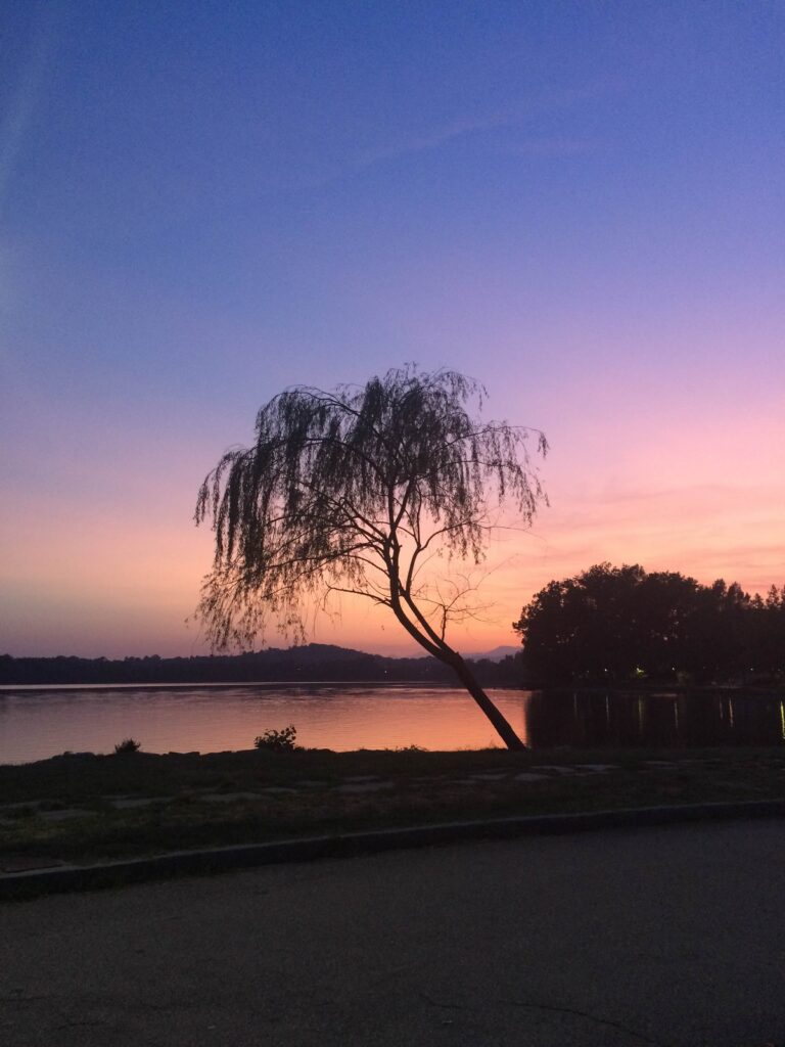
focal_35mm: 29
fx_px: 877
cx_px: 392
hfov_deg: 48.2
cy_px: 524
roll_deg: +1.5
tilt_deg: +10.4
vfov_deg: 61.7
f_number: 2.2
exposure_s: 1/33
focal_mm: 4.15
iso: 200
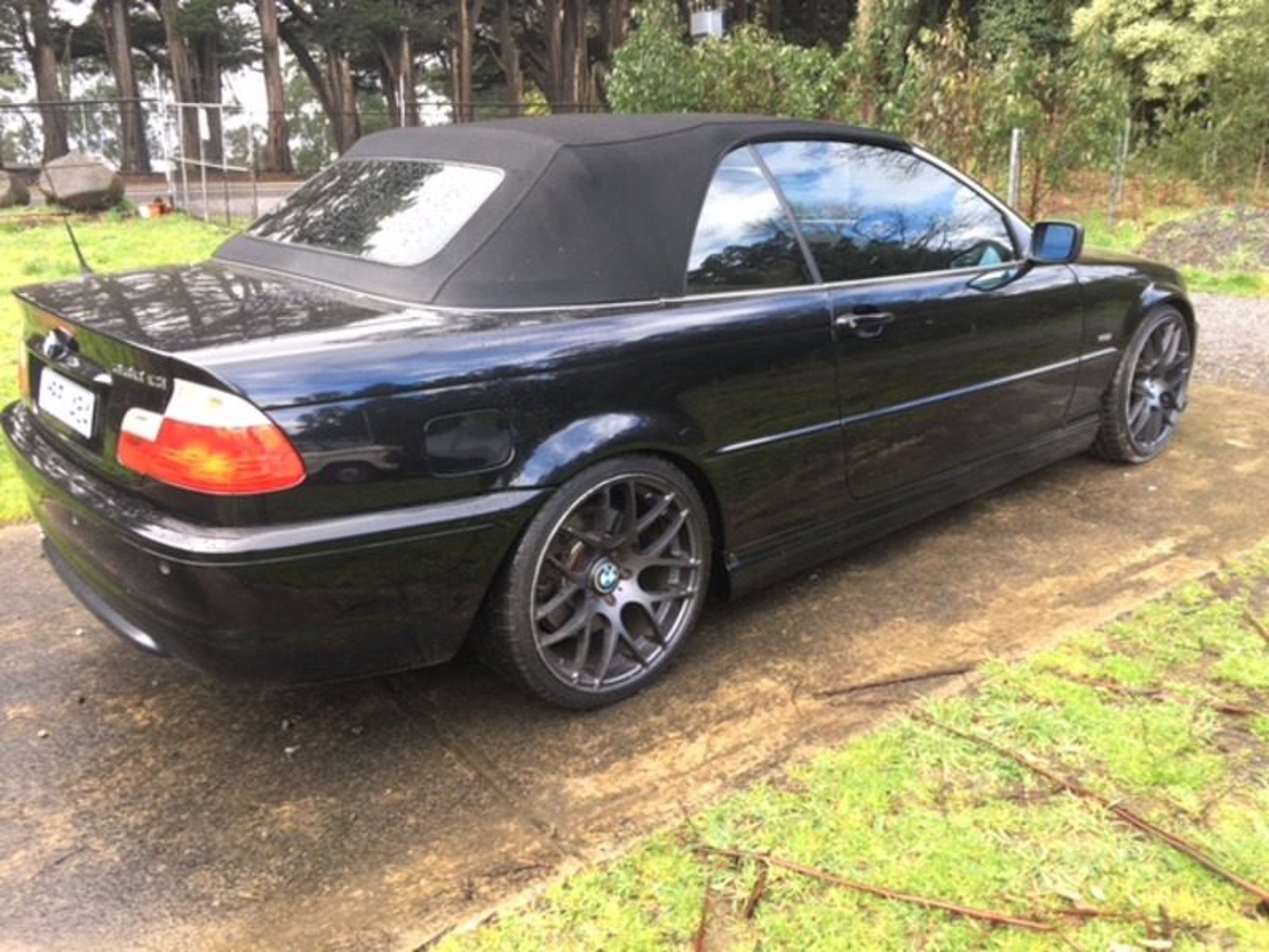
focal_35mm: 29
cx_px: 634
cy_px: 476
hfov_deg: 61.7
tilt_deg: -13.5
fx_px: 1063
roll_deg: +0.5
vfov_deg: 48.2
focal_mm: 4.15
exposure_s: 1/33
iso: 25
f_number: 2.2
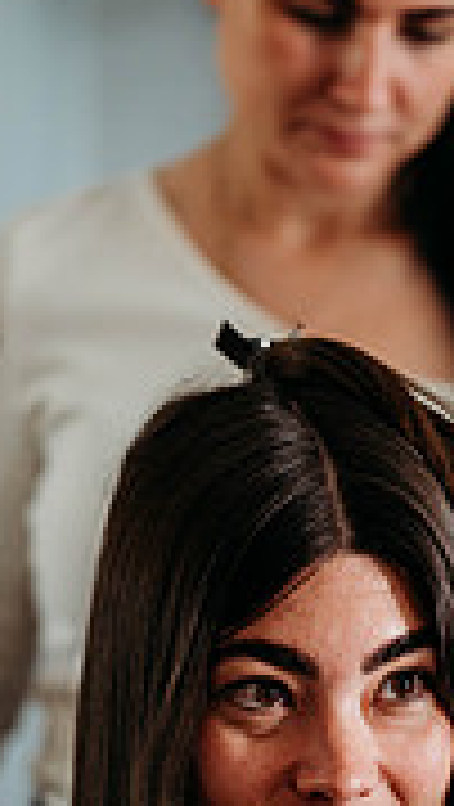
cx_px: 452
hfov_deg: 5.4
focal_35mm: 224
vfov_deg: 9.6
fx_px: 4783
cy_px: 693
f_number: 1.8
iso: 900
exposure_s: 1/200
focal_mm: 85
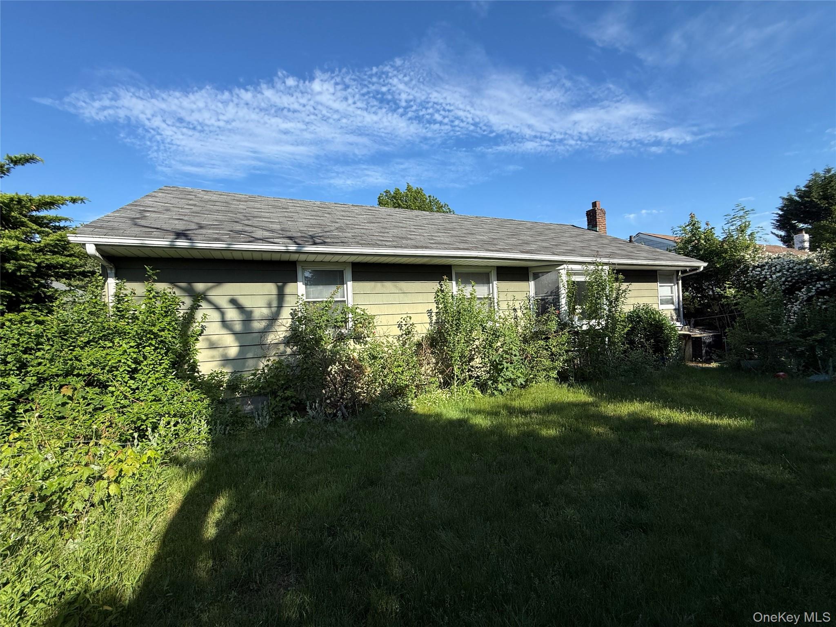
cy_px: 314
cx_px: 418
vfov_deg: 85.7
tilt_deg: +0.5
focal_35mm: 14
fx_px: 338
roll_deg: +3.2
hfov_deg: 102.1
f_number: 2.2
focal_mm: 2.22
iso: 50
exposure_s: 1/1368
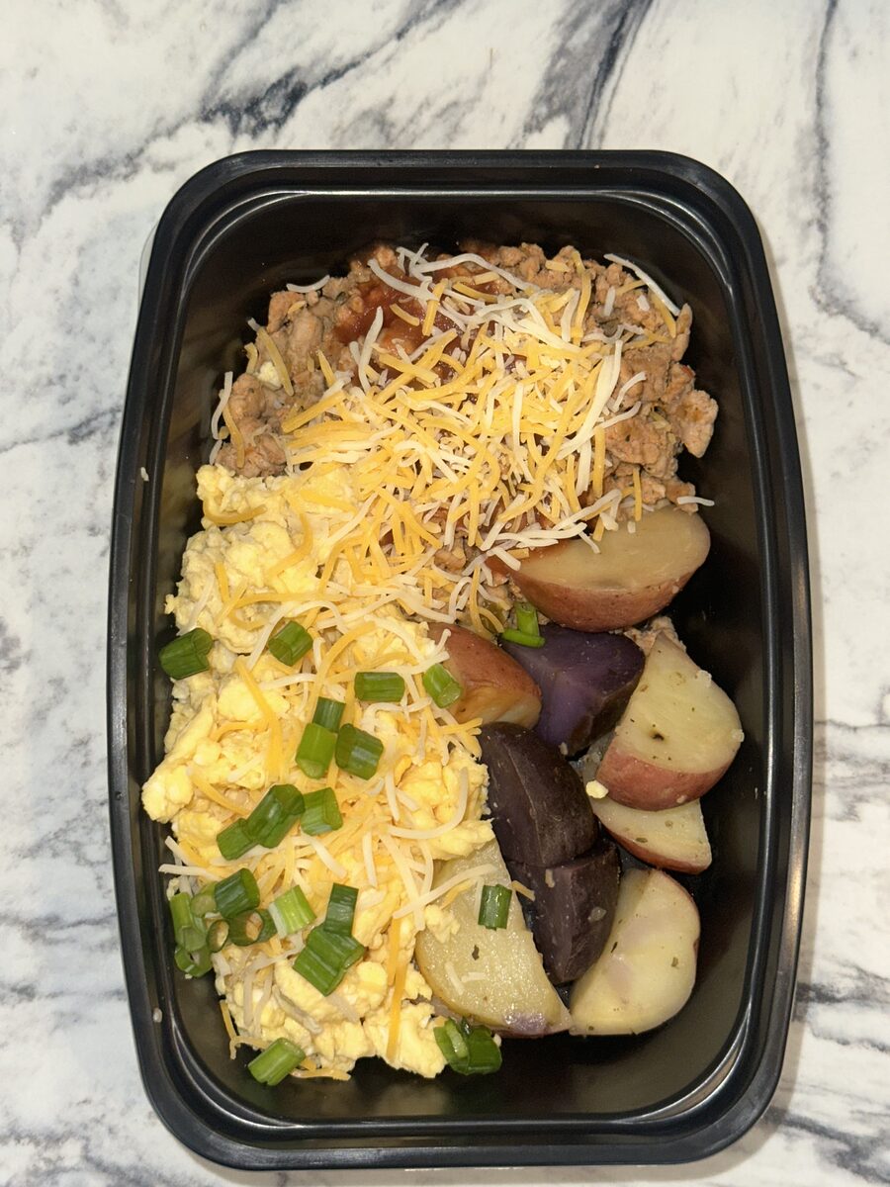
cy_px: 594
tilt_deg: -83.6
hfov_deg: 30.3
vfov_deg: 39.7
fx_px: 1645
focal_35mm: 48
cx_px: 445
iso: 50
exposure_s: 1/54
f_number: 1.78
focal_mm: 6.86
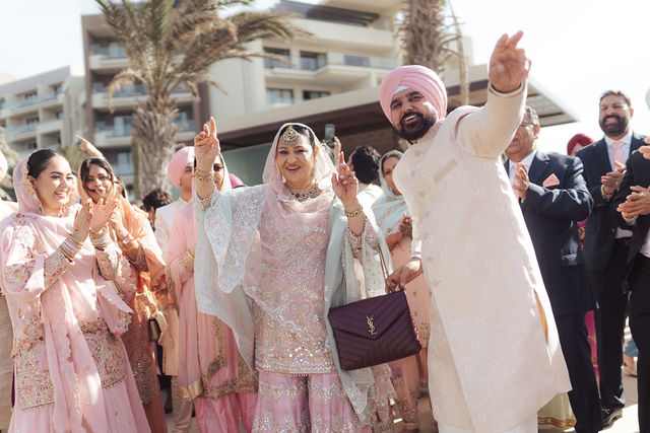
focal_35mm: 35
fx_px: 632
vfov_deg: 37.9
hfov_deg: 54.4
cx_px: 325
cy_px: 216
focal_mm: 35
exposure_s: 1/3200
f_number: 1.8
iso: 100
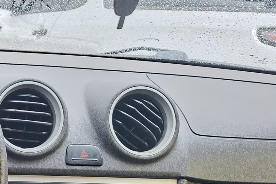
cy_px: 225
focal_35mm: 71
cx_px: -128
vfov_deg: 18.1
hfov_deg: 23.4
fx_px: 544
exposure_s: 1/120
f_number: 1.8
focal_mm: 5.54
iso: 80
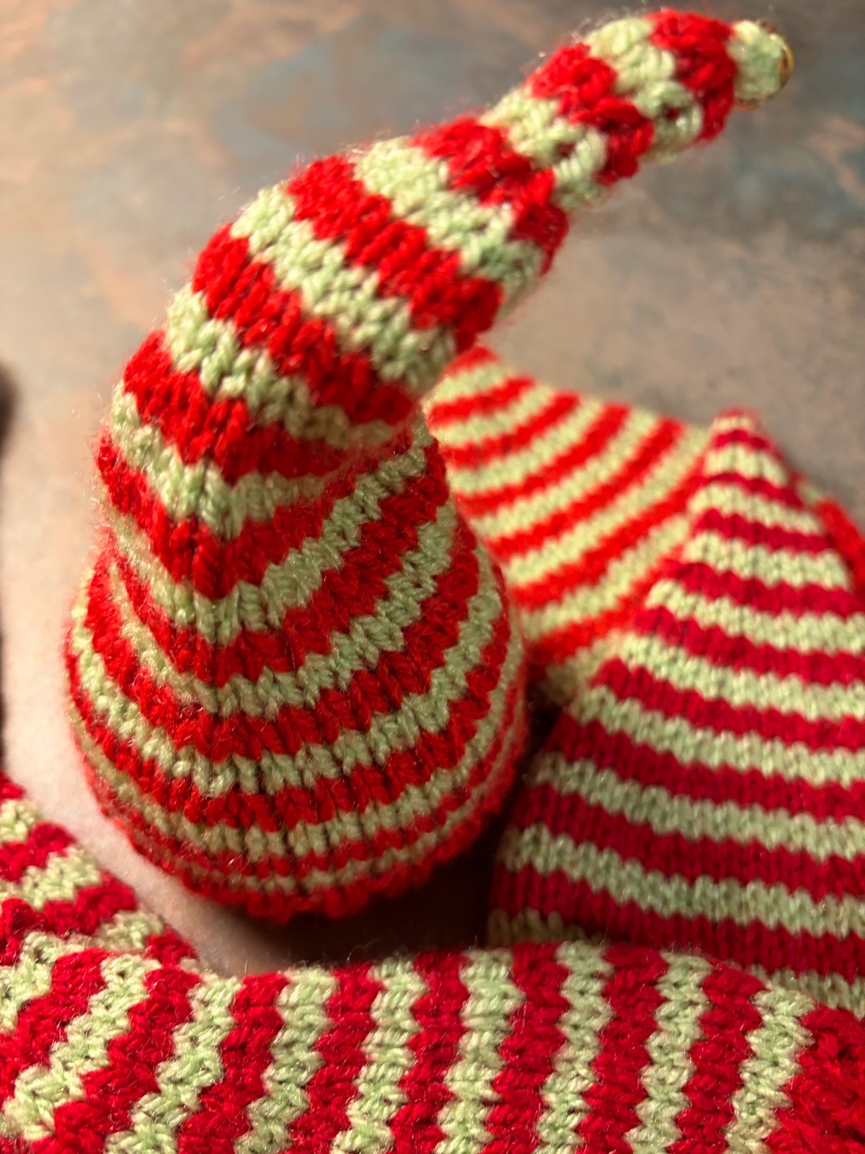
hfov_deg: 53.1
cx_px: 432
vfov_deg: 67.3
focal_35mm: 26
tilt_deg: -55.9
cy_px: 577
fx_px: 866
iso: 250
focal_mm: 5.96
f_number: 1.6
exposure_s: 1/50
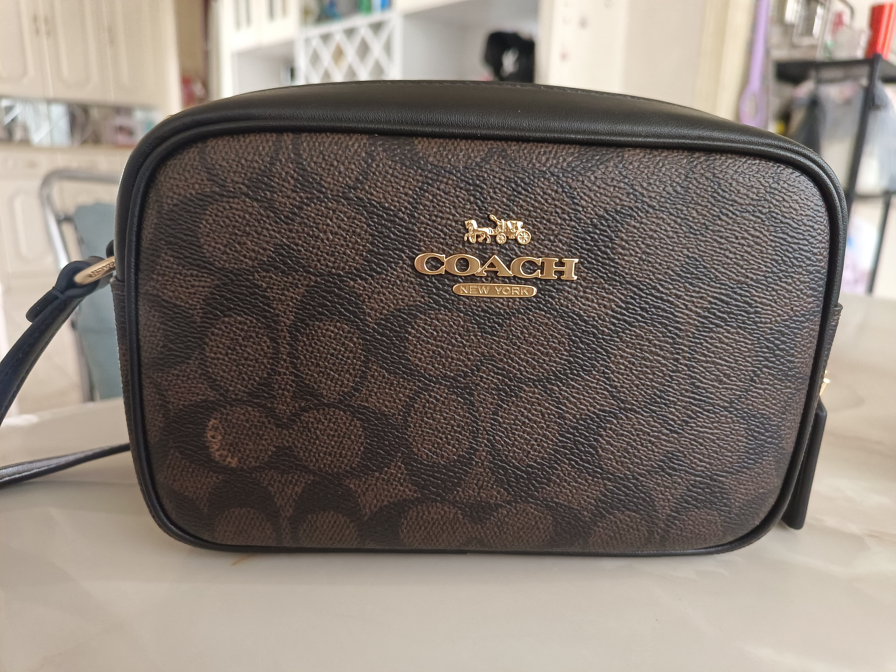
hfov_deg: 73.9
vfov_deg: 58.9
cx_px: 448
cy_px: 336
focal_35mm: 23
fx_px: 595
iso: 2680
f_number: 1.88
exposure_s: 1/33.3
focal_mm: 5.59
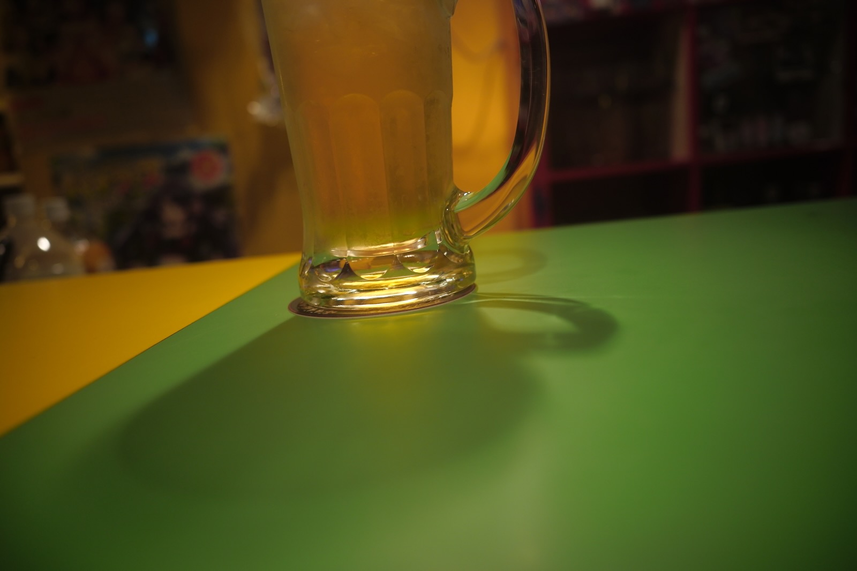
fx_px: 571
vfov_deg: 53.1
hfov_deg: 73.7
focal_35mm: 24
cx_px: 428
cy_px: 286
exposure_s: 1/40
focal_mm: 24
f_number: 3.5
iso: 1600
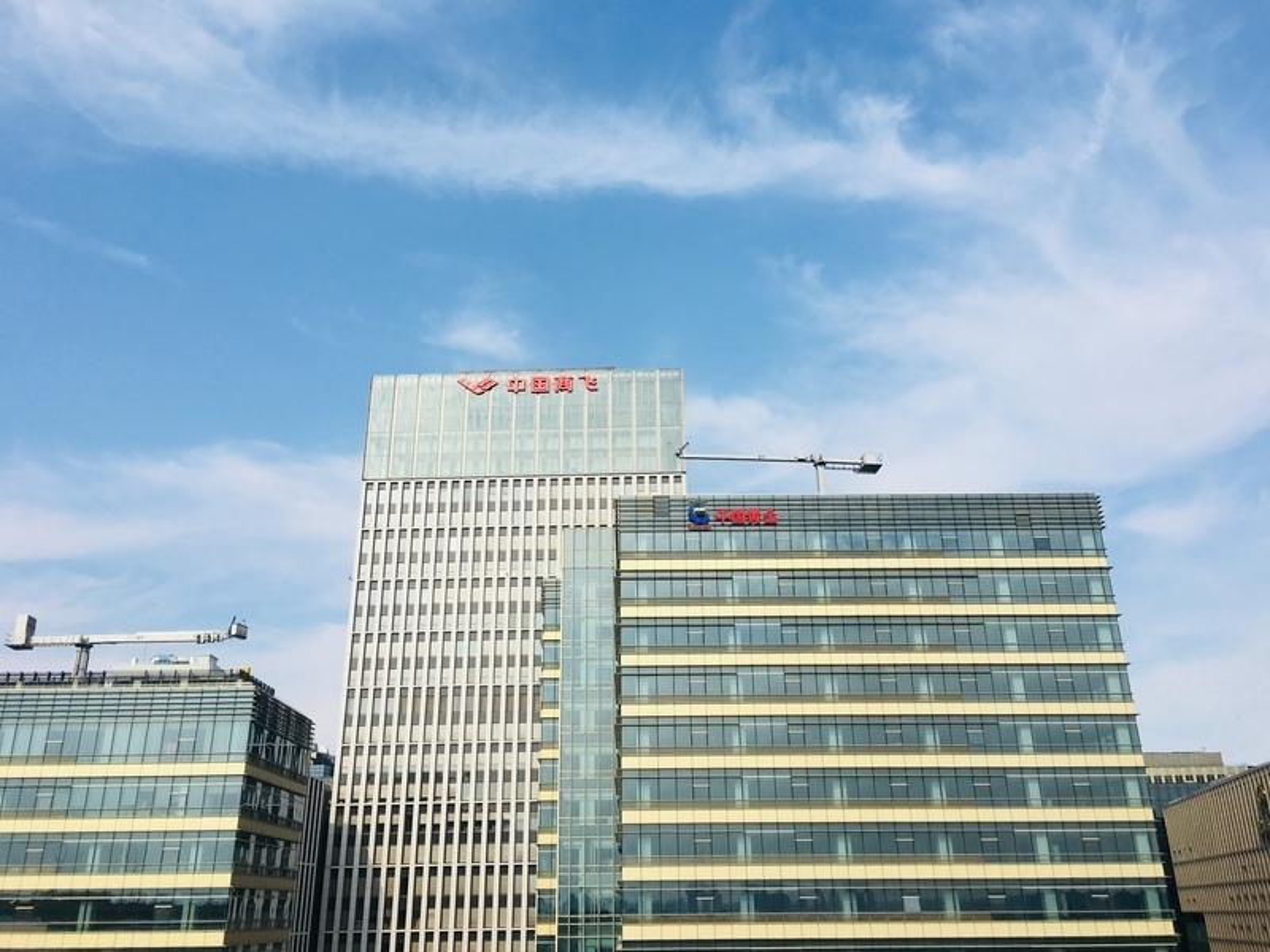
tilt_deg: +22.1
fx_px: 1064
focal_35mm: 29
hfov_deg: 61.7
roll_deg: +3.1
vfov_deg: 48.2
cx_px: 635
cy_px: 476
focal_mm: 4.15
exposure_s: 1/2079
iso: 25
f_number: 2.2
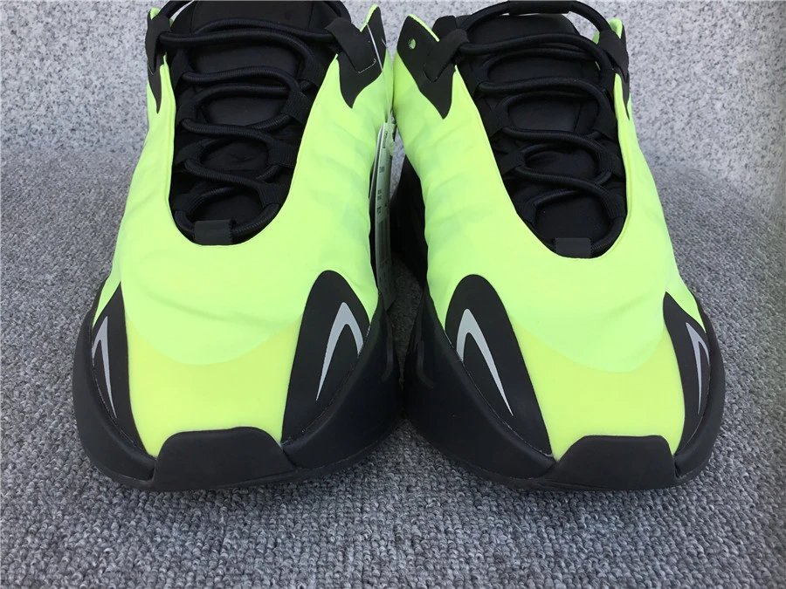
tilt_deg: -26.1
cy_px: 294
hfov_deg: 58.4
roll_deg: -2.5
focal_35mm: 31
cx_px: 393
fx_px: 704
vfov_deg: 45.4
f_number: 2.4
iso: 25
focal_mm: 3.3
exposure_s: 1/382
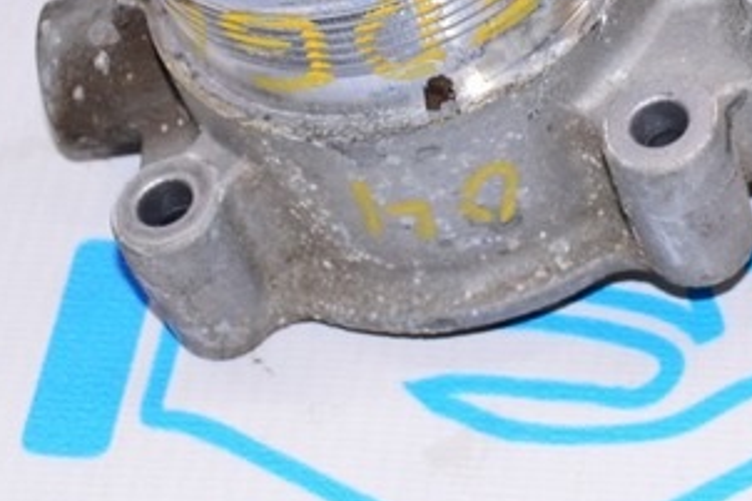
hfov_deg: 13.9
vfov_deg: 9.2
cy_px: -86
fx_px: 3083
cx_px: 565
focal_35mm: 148
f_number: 8
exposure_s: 1/200
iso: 1600
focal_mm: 29
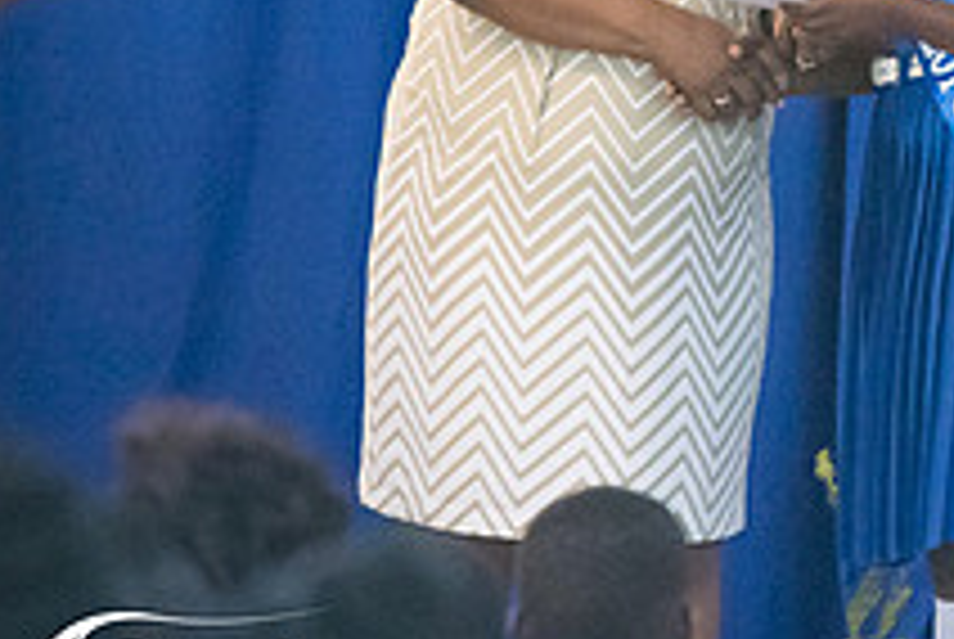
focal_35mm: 519
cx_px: 1287
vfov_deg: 2.7
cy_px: -56
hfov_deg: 4.0
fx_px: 13772
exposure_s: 1/200
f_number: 6.3
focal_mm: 190
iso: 25600
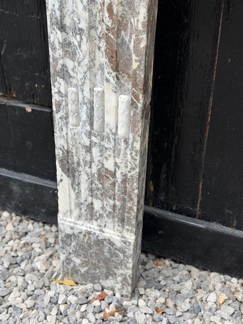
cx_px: 122
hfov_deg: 30.3
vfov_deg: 39.7
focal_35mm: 48
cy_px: 162
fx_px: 449
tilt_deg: -33.5
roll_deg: -0.5
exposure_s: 1/519
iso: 64
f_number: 1.78
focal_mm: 6.76
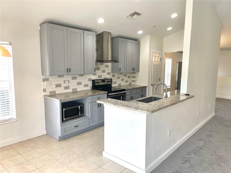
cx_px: 116
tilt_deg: -7.2
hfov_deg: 67.3
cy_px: 86
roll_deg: -0.8
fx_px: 174
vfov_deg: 53.1
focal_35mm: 26
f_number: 1.6
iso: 50
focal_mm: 4.2
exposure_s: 1/120
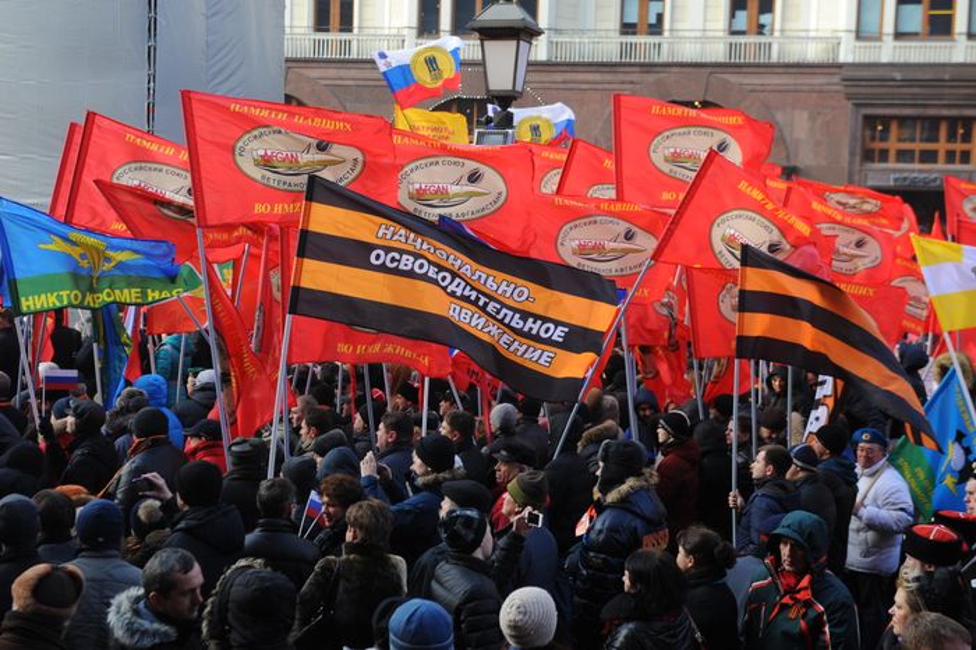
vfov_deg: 22.6
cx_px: 488
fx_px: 1626
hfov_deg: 33.4
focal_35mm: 60
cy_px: 325
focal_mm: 60
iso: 800
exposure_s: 1/640
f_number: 5.6
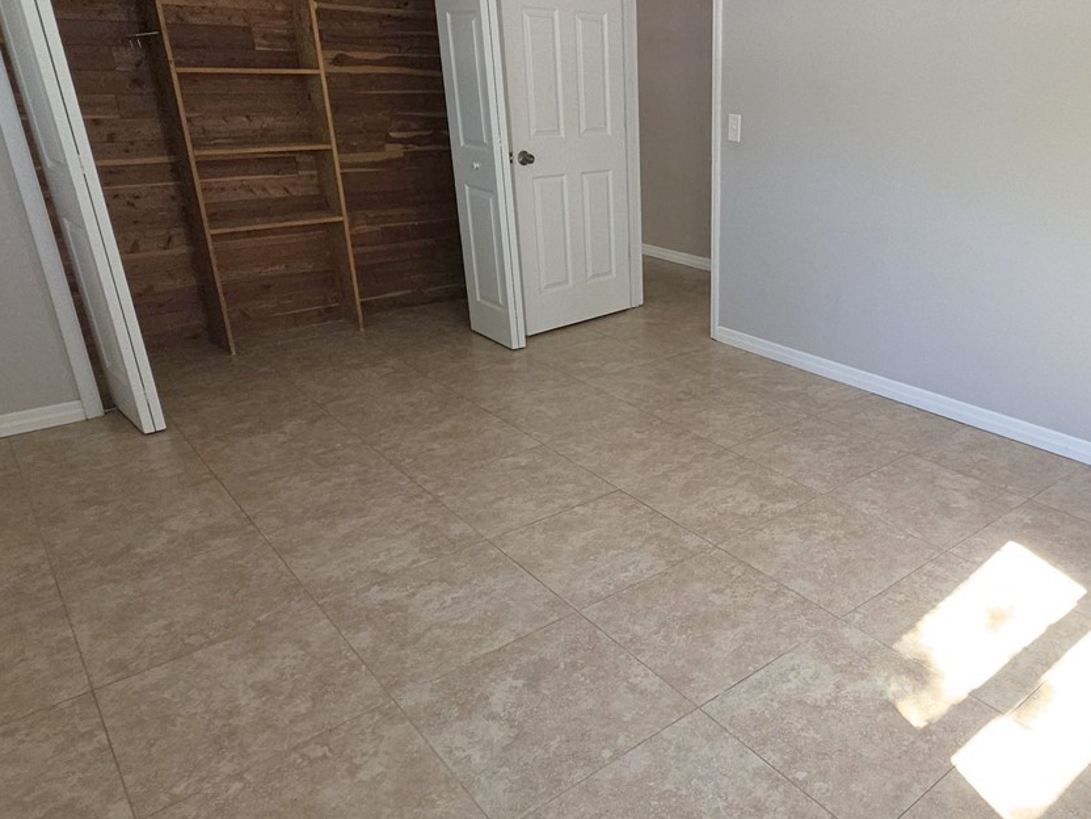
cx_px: 744
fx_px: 788
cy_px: 411
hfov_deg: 67.1
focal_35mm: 25
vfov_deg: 54.9
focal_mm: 2.2
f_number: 1.9
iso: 50
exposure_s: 1/60
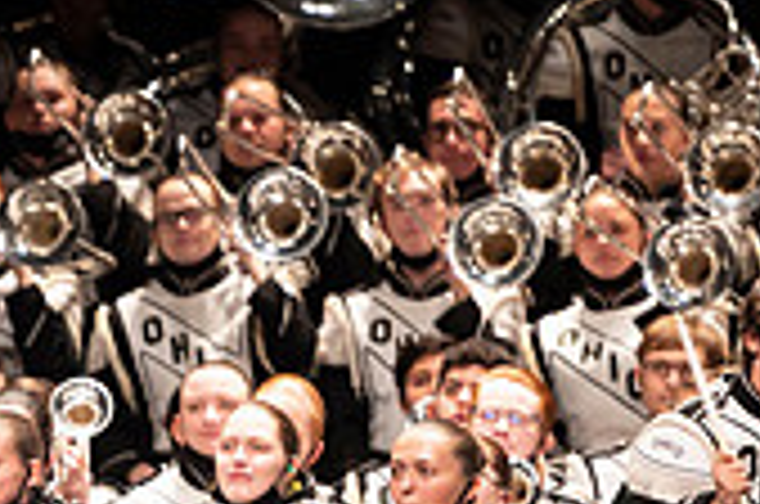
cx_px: -351
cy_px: 459
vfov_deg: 2.0
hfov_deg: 3.0
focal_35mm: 687
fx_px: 14476
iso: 2500
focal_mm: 200
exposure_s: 1/500
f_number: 2.8
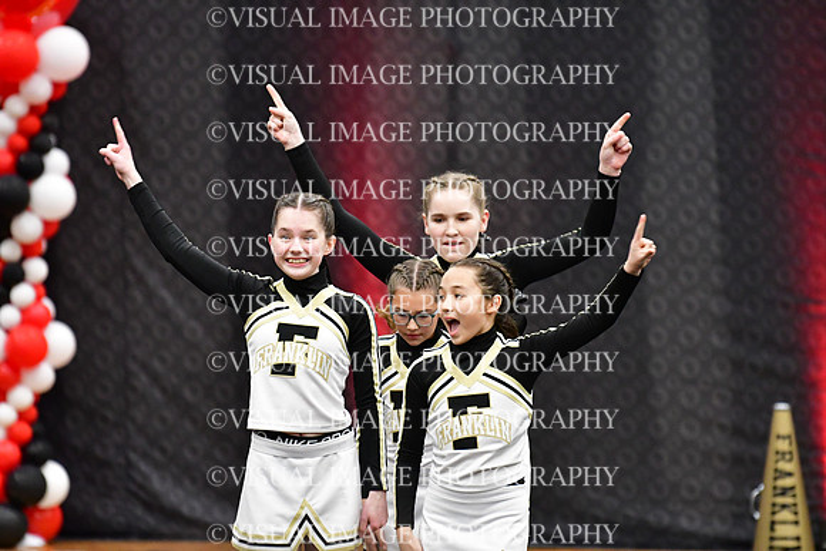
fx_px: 6885
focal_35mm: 300
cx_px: 413
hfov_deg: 6.9
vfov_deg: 4.6
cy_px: 276
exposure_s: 1/500
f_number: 3.2
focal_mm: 200
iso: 5000
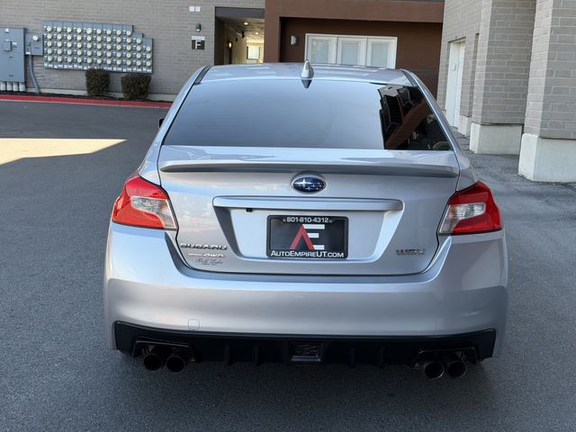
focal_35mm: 48
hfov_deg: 39.7
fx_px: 799
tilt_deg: -9.4
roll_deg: -2.3
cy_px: 216
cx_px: 288
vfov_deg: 30.3
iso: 64
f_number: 1.78
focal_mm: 6.76
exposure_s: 1/557
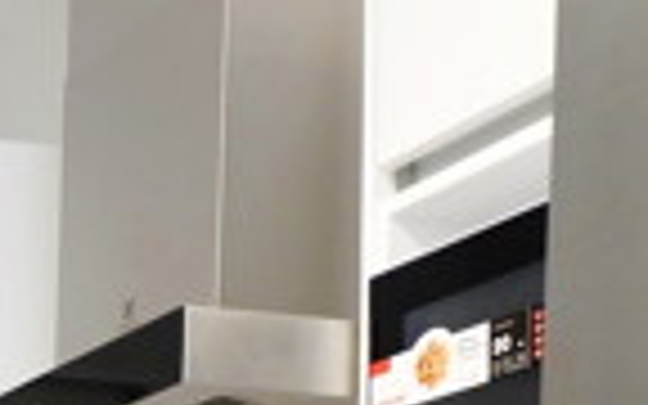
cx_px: -594
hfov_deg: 16.3
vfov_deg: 11.2
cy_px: 896
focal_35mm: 102
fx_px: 1801
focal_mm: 16
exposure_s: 1/30
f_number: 3.5
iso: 1000
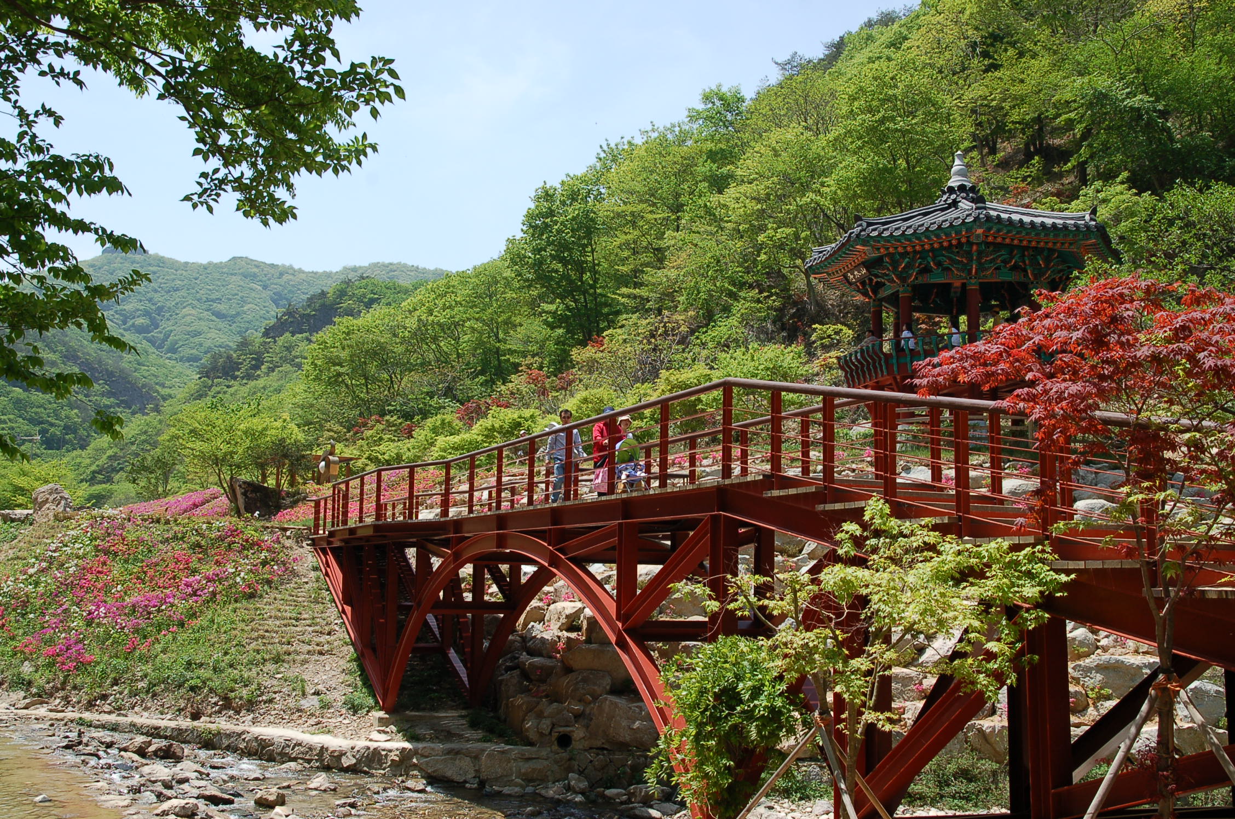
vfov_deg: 36.7
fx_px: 1233
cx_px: 618
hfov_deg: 53.2
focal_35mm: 36
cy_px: 410
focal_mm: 24
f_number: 10
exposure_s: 1/250
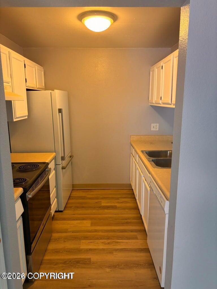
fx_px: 217
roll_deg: -1.4
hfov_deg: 53.1
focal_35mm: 26
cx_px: 108
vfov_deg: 67.3
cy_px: 144
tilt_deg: -12.0
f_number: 1.6
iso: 160
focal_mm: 5.96
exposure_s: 1/60
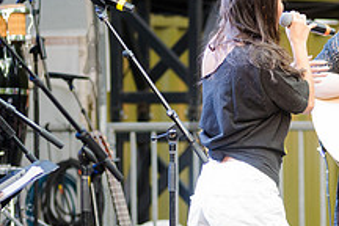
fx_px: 4134
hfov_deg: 4.7
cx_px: 353
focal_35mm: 439
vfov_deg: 3.1
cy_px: 72
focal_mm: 135
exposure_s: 1/250
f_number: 4
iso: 500
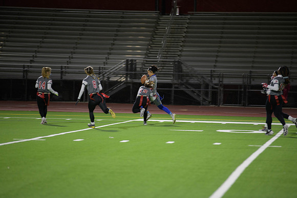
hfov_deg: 10.3
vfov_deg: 6.9
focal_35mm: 200
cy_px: 99
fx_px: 1650
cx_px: 148
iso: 1100
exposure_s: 1/200
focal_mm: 200
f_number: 2.8
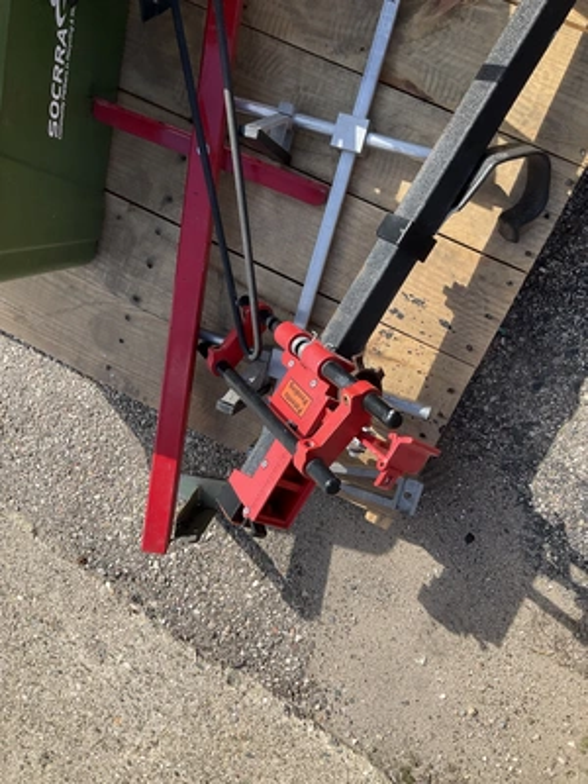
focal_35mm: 29
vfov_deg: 61.7
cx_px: 294
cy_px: 392
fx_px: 657
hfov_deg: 48.2
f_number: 1.8
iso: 25
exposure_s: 1/944
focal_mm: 3
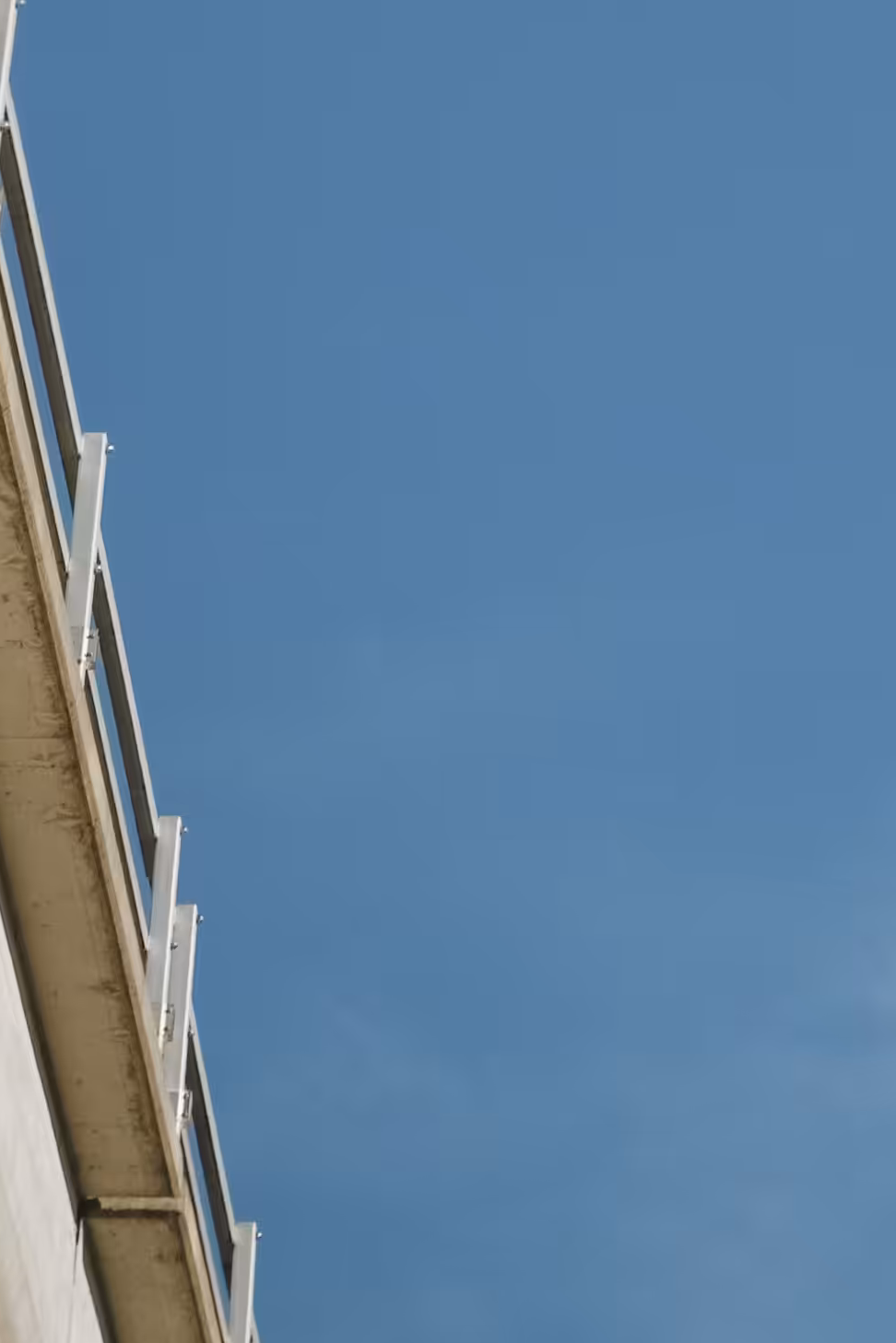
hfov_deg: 7.6
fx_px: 6645
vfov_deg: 11.1
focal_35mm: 178
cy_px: -700
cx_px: 1059
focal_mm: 35
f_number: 6.4
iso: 250
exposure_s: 1/1000
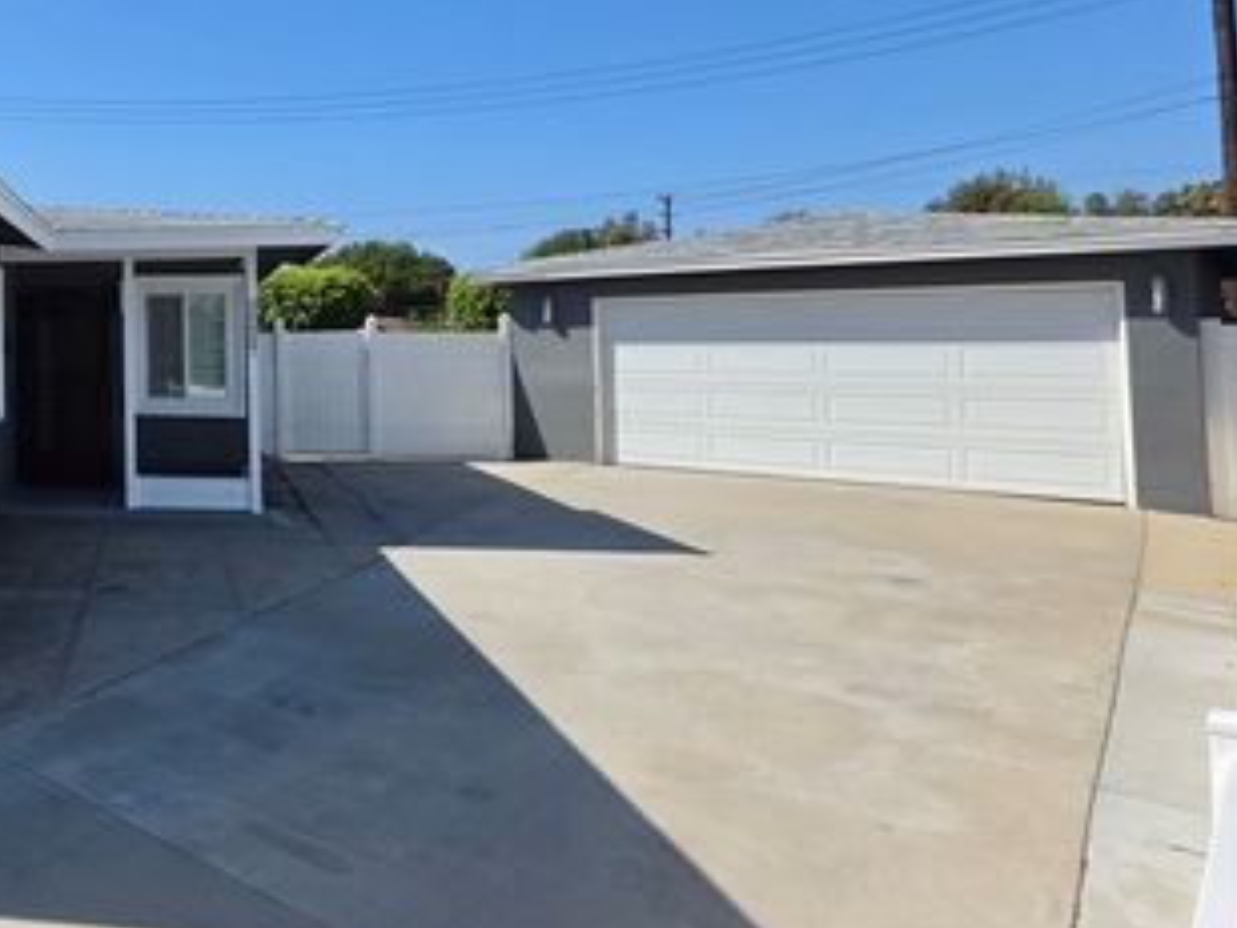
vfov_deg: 50.6
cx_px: -32
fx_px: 965
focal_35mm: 27
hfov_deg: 50.8
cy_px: 321
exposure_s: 1/2327
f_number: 1.9
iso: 32
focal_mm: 2.2
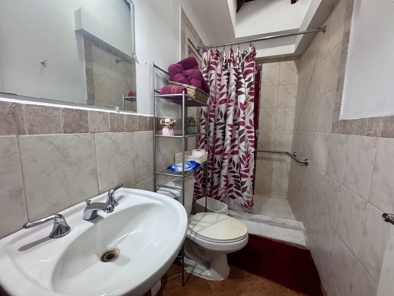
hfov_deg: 102.1
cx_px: 197
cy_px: 148
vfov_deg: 85.7
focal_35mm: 14
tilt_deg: -7.8
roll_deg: -0.8
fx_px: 159
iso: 320
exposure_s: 1/60
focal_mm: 2.22
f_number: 2.2
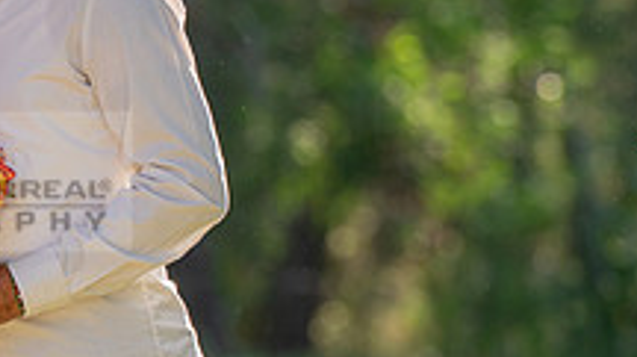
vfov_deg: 1.6
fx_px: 12419
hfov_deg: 2.9
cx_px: -127
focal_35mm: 736
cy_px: 178
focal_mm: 200
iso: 200
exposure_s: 1/200
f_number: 4
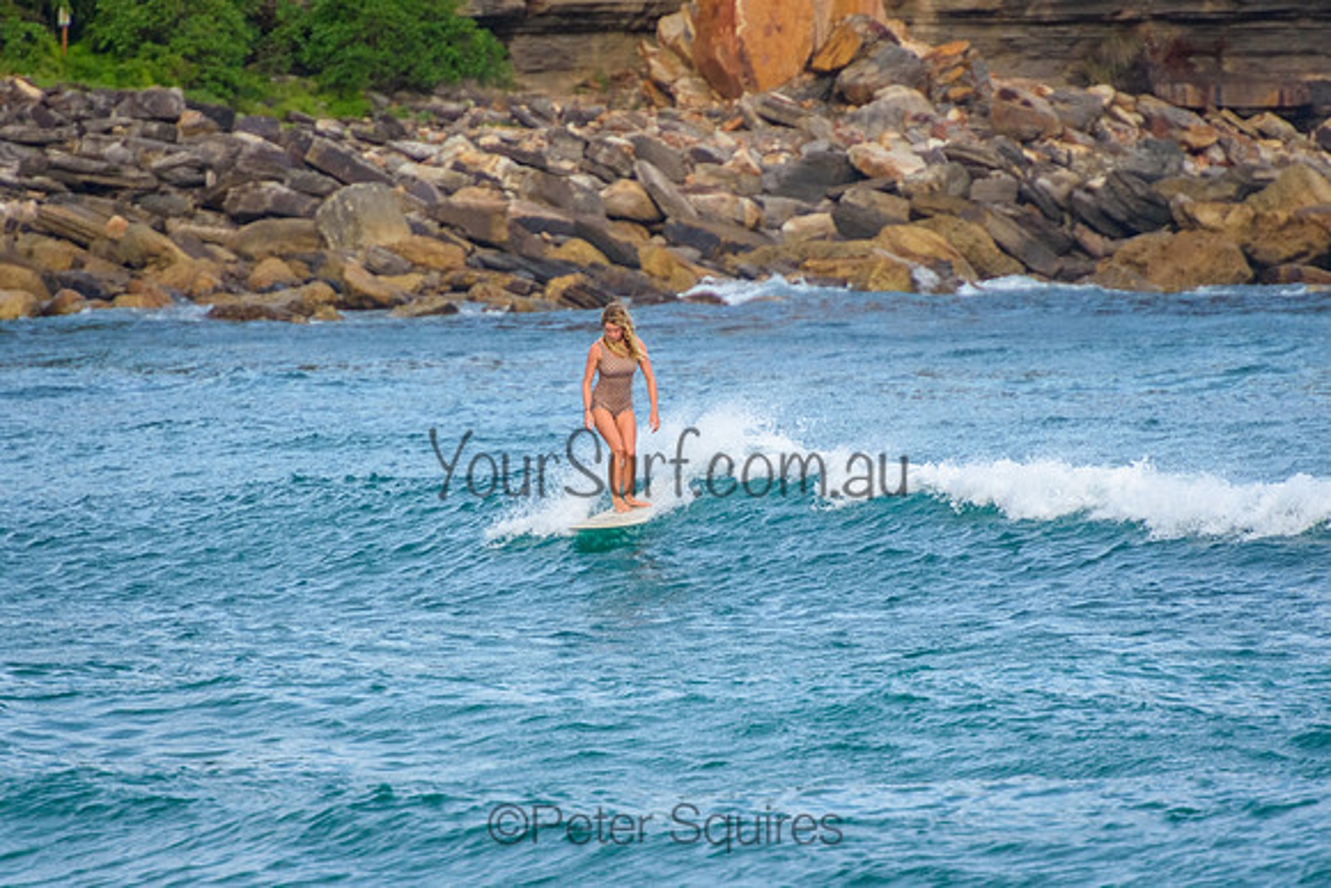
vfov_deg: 2.3
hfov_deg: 3.4
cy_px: 444
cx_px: 666
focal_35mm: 600
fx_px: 22187
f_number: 5.6
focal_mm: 400
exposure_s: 1/1600
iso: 800
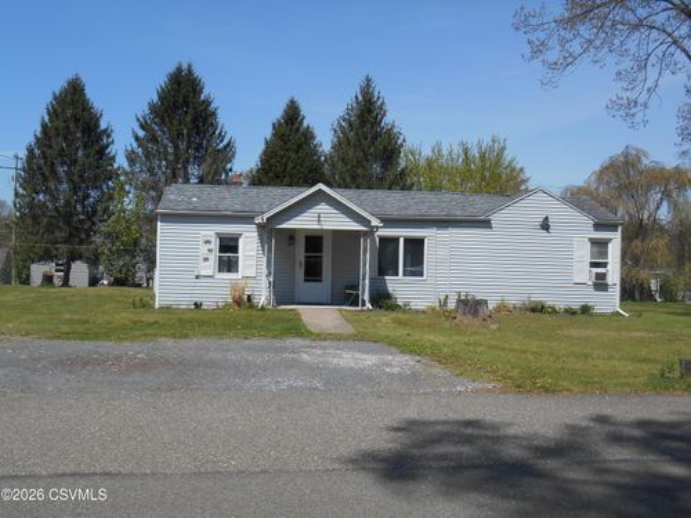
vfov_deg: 35.1
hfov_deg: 45.8
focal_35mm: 41
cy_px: 259
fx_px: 818
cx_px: 346
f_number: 3.9
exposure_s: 1/1000
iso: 80
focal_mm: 7.2
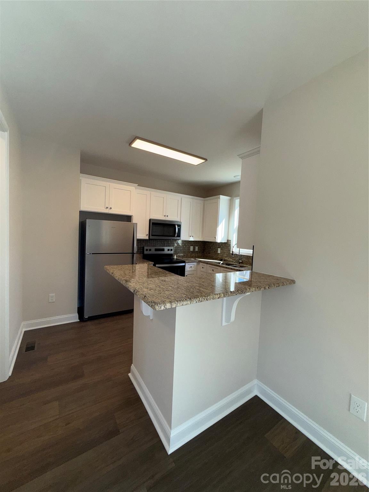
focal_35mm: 14
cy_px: 246
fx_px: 199
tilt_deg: -2.0
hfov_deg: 85.7
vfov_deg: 102.1
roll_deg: -2.5
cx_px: 184
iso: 32
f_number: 2.2
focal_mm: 2.22
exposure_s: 1/122
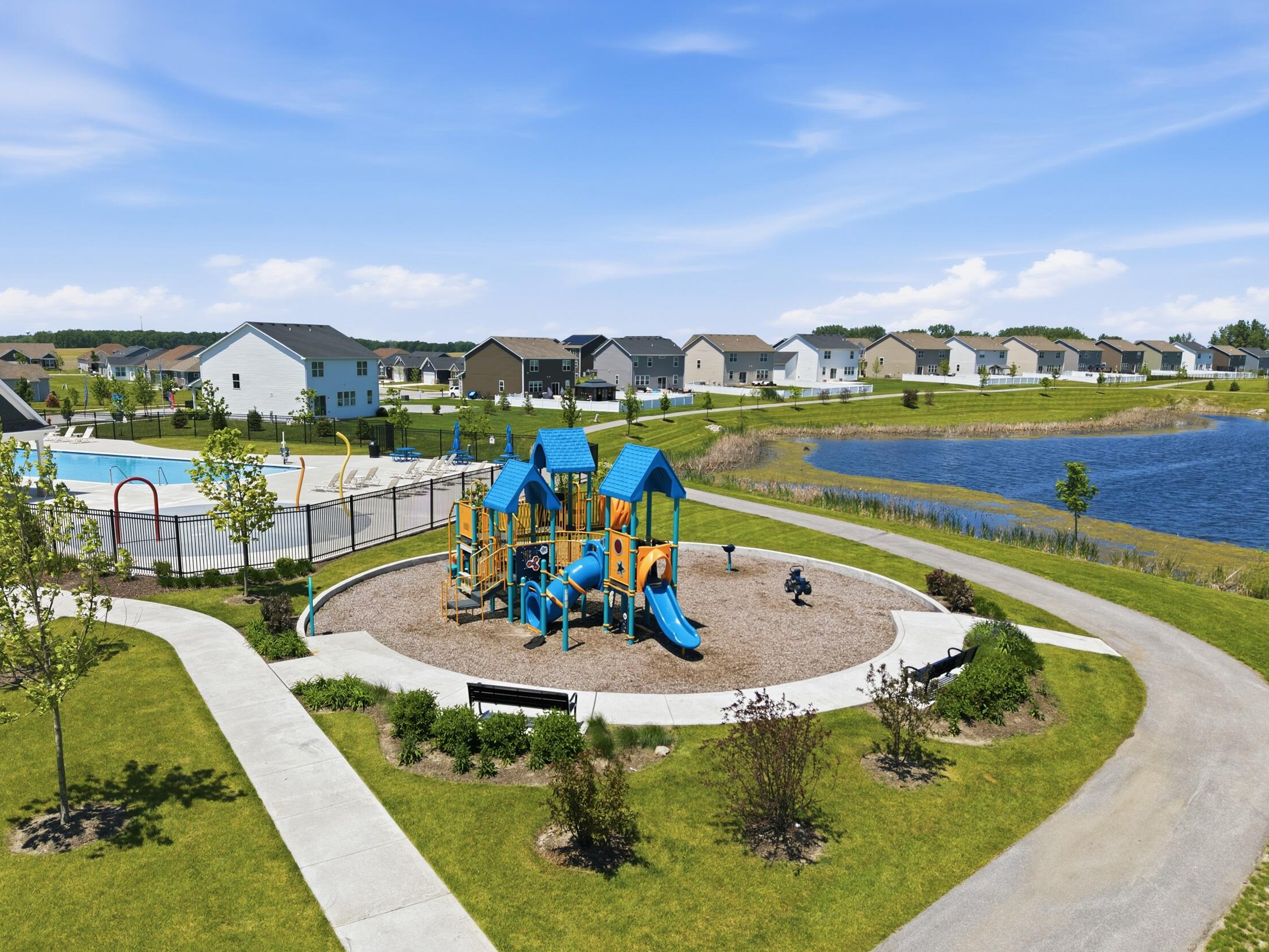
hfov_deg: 65.3
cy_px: 528
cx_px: 601
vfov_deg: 51.3
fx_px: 990
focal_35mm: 27
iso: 160
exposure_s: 1/6400
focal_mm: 8.7
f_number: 1.8
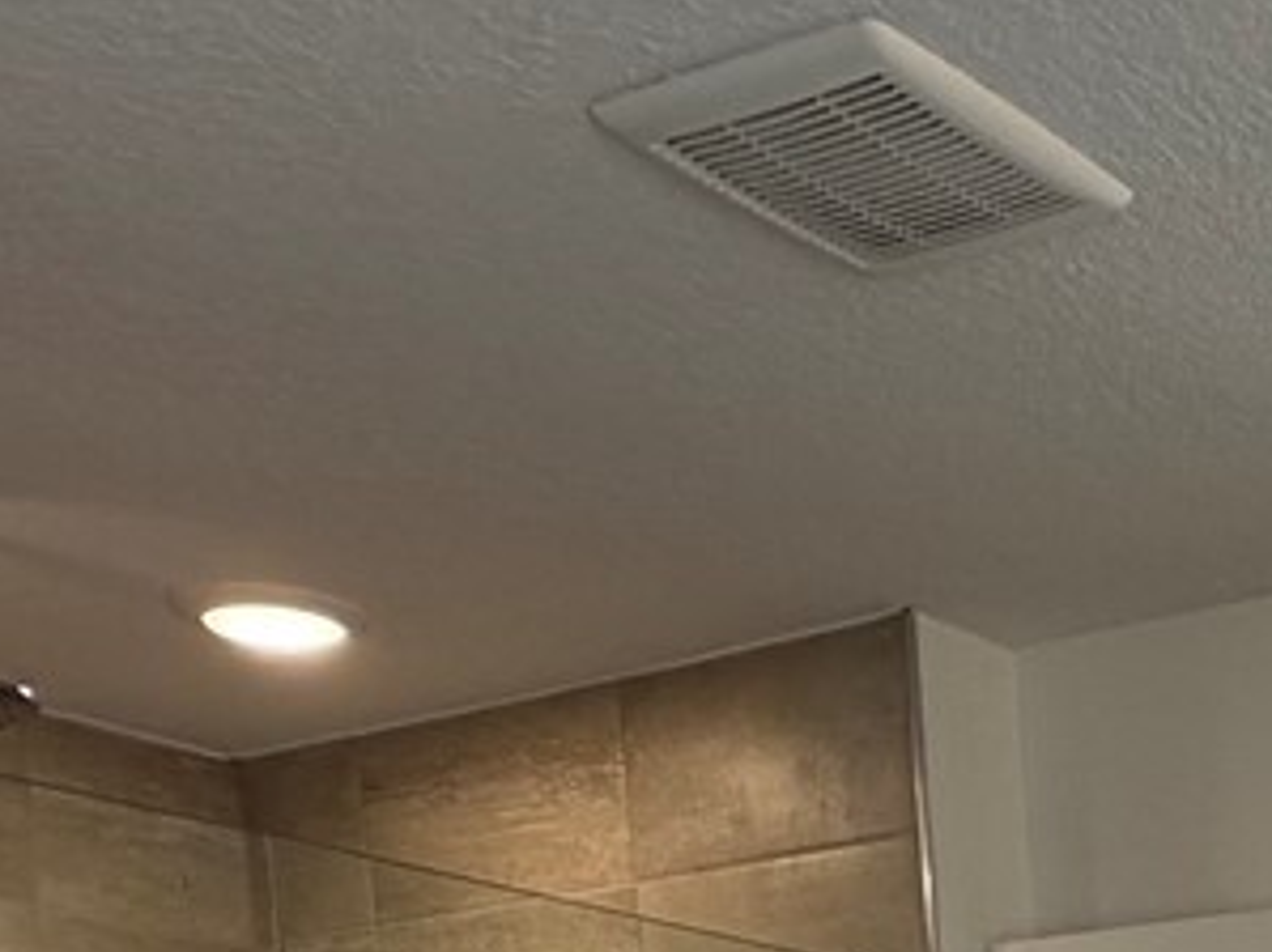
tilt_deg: -3.8
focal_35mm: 75
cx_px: 1965
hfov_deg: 21.4
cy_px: 1692
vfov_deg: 16.5
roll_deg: +3.2
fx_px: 2755
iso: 64
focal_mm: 2.22
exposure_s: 1/120
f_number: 2.2
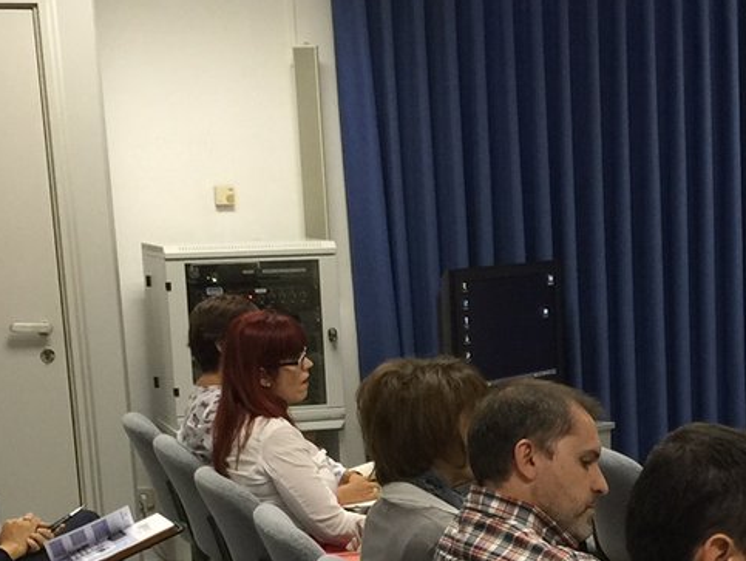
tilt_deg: -12.6
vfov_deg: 16.0
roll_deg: +0.8
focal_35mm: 90
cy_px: 591
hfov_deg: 21.3
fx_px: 1941
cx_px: 656
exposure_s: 1/17
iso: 64
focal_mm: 4.15
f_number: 2.2
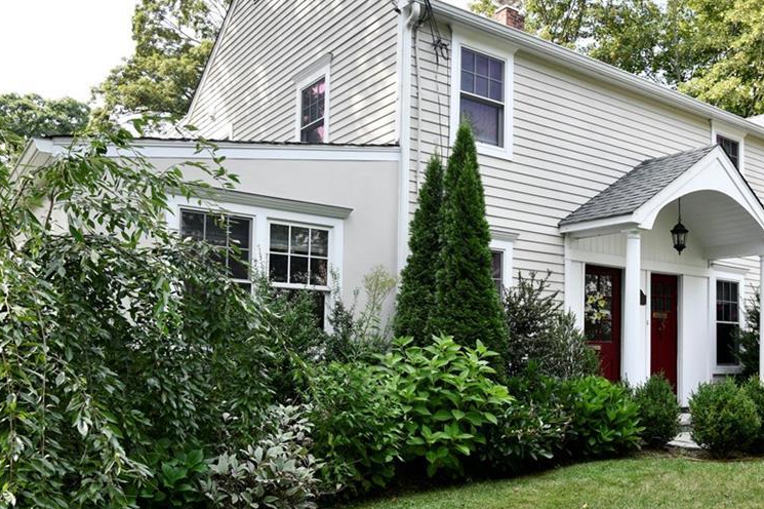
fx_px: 700
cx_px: 447
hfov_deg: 56.9
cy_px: 332
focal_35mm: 33
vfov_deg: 39.5
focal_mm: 24
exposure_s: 1/100
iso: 160
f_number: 5
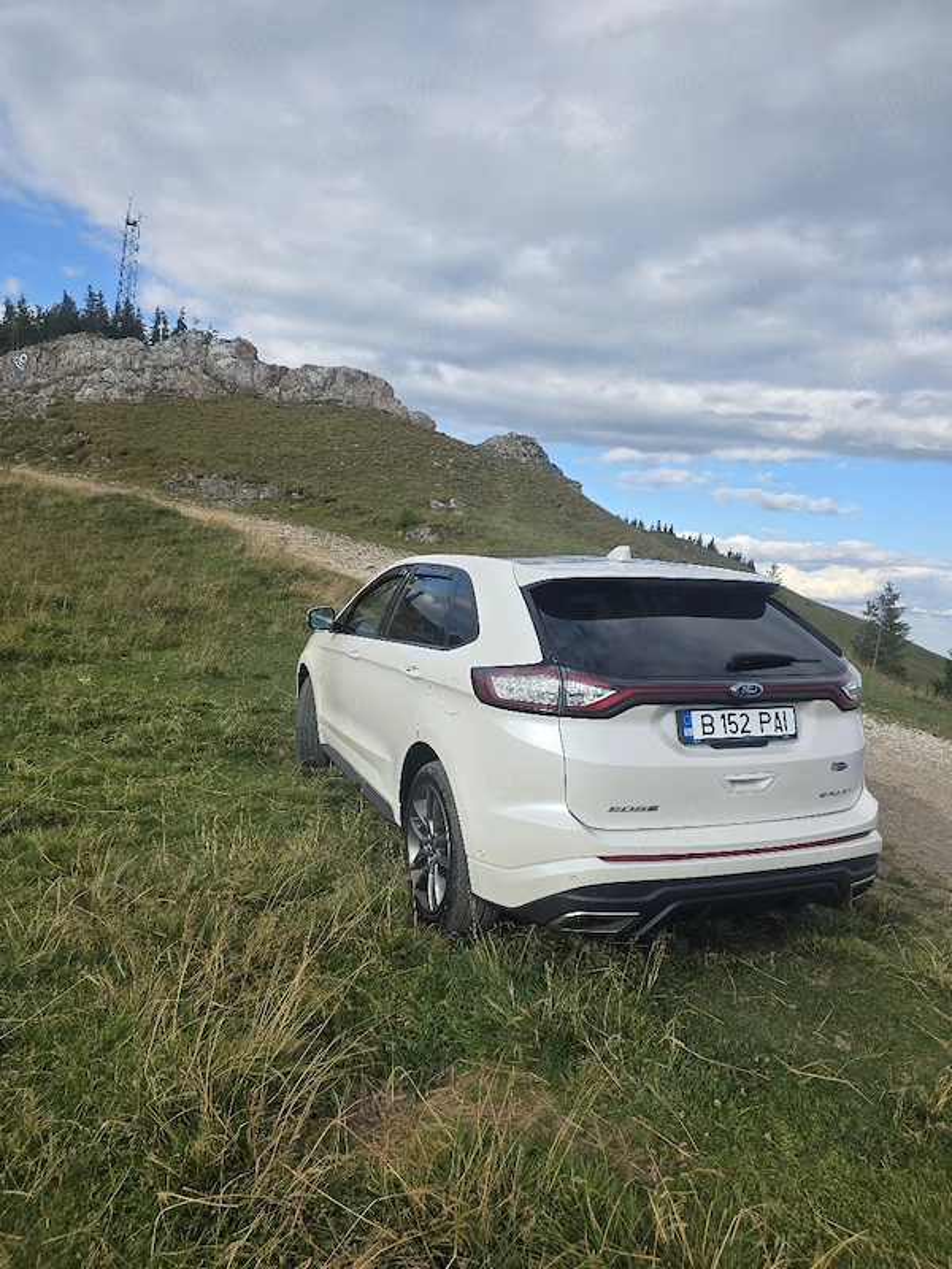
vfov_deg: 73.9
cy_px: 634
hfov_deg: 58.9
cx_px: 476
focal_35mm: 23
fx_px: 843
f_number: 1.7
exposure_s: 1/3333
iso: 80
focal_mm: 6.25
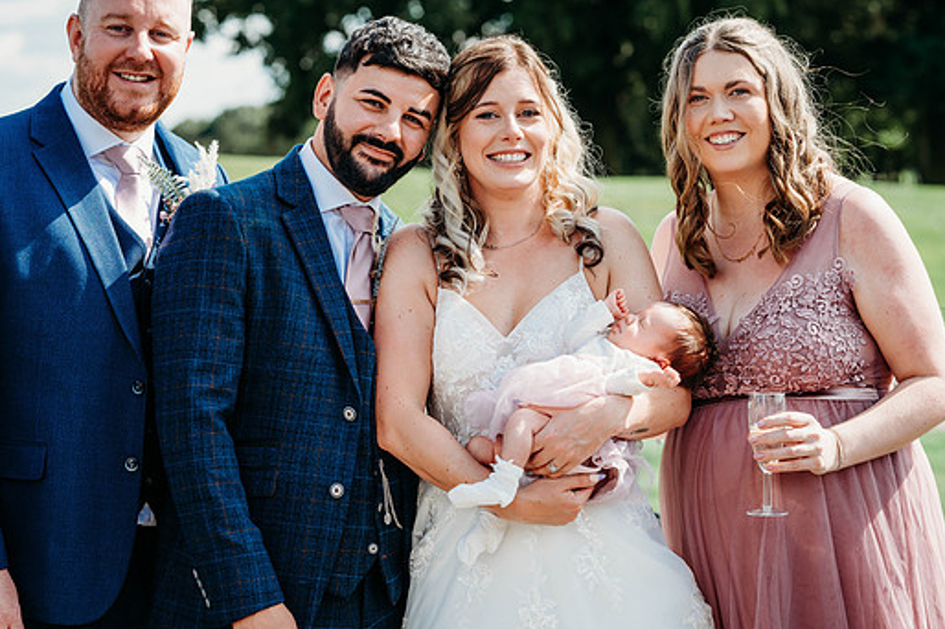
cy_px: 294
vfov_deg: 14.2
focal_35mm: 96
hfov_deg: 21.3
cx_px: 445
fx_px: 2518
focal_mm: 85
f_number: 4
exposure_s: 1/400
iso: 100
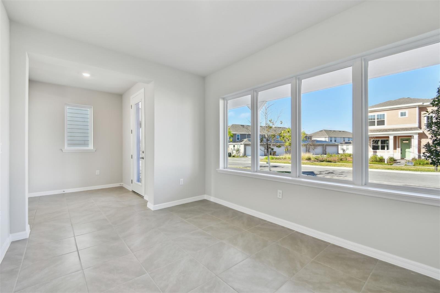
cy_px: 146
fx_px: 183
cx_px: 220
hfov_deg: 100.4
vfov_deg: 77.3
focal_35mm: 15
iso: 100
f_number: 7.1
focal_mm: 10
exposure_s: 1/40
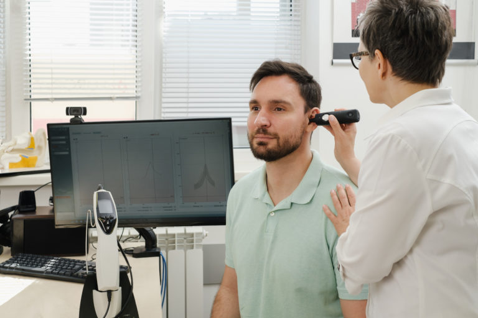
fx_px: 704
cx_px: 239
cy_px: 159
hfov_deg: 37.5
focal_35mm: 53
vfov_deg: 25.5
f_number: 5
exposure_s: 1/200
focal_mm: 35
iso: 640
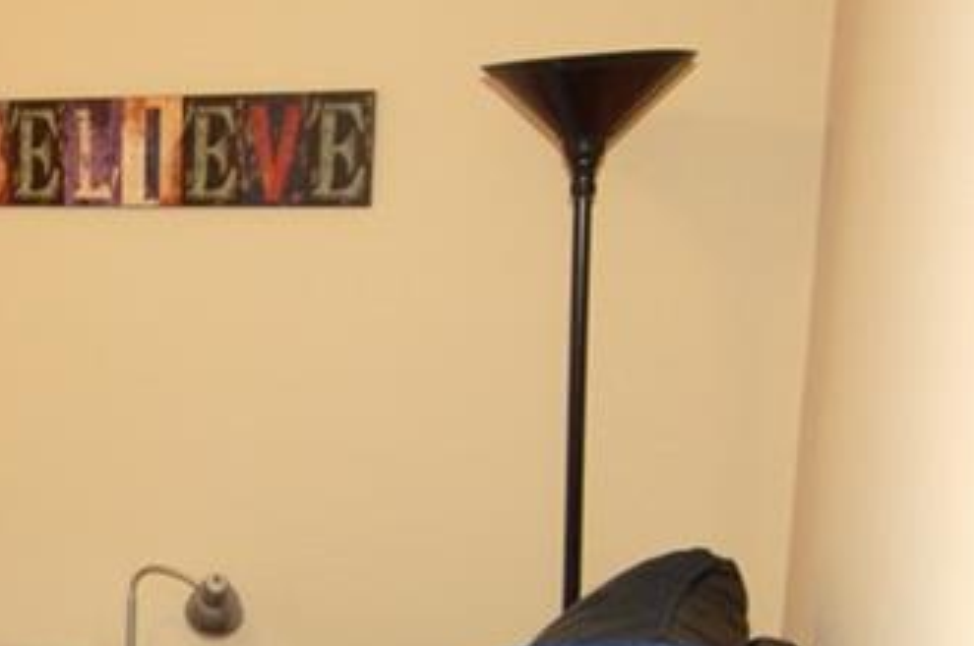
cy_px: 451
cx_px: -124
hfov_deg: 29.5
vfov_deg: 22.2
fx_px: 1636
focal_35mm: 61
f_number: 4
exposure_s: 1/60
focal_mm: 13
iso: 400
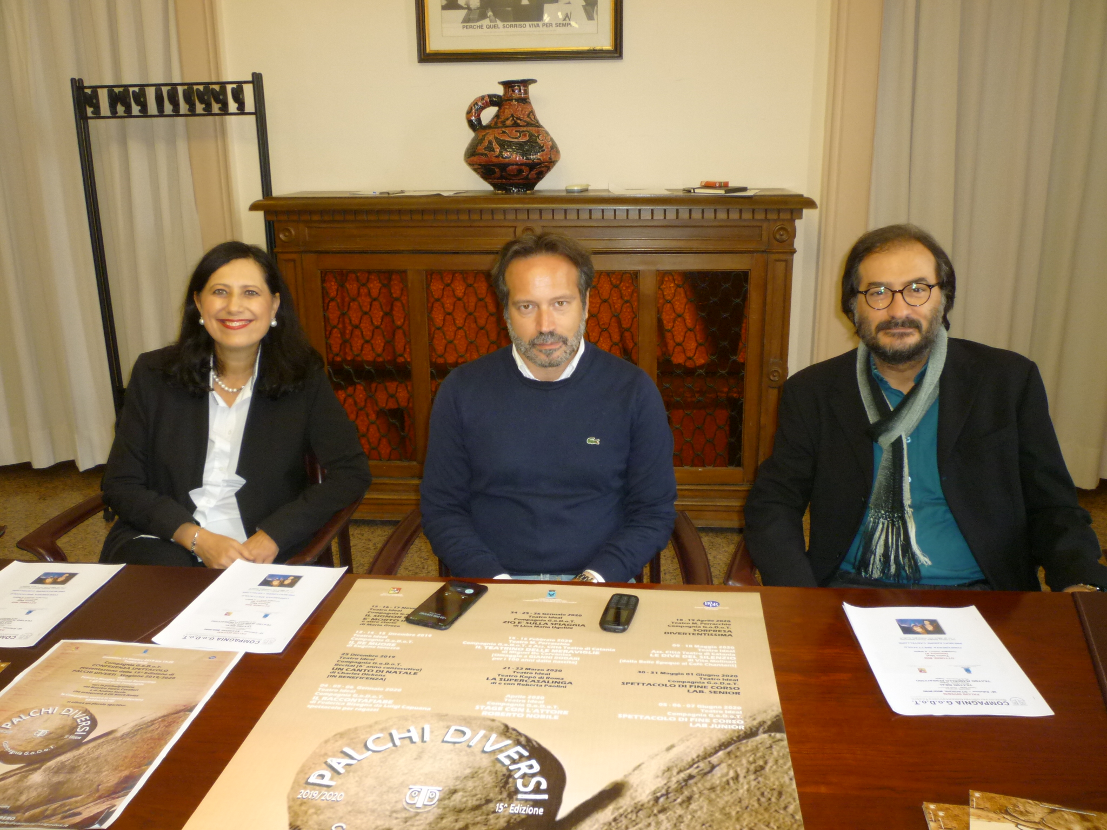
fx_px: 927
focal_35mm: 29
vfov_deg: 48.2
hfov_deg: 61.7
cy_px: 415
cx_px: 554
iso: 200
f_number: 3.3
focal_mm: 5.2
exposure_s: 1/30
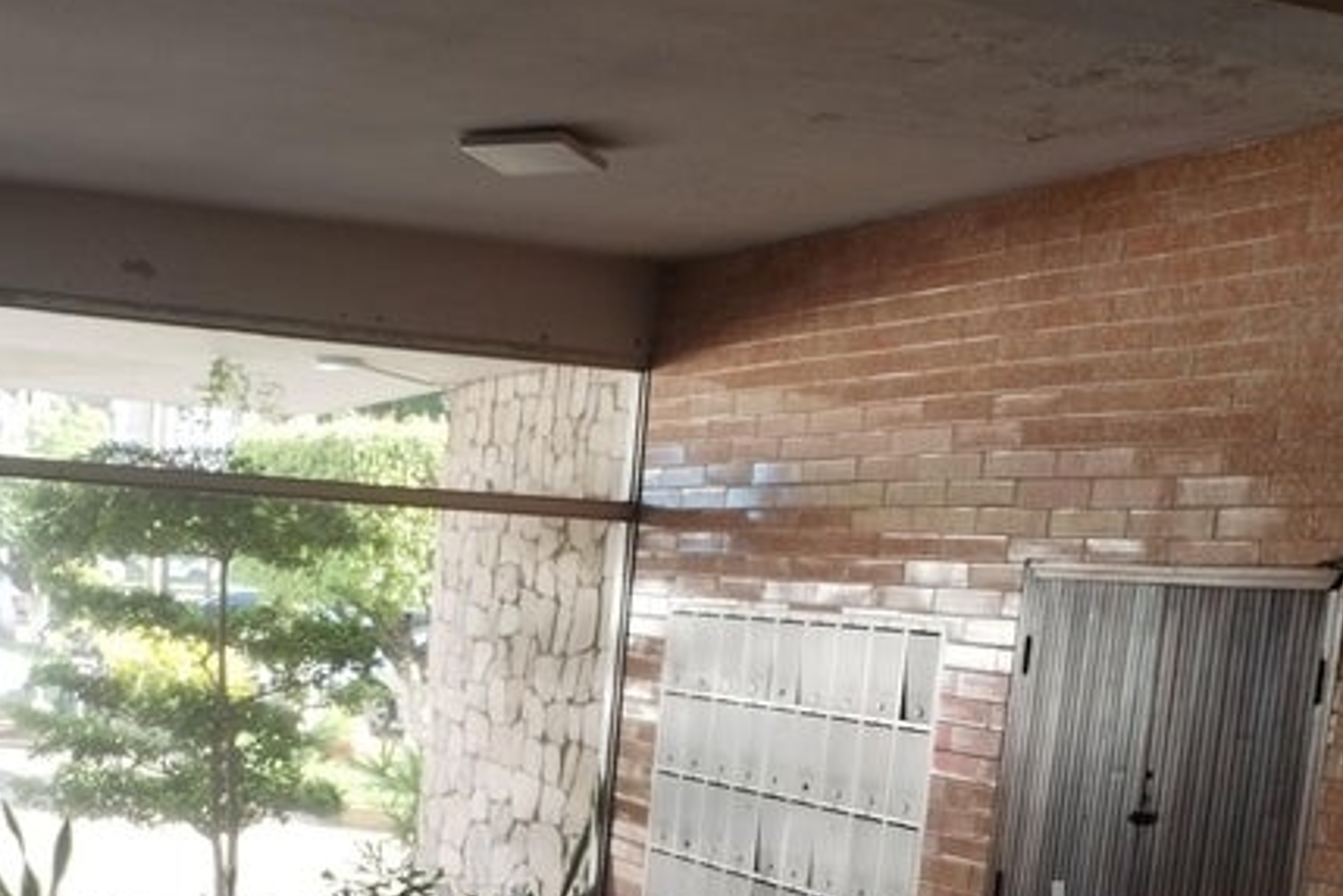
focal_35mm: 60
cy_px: 940
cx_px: 358
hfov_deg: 32.8
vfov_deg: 21.6
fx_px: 2238
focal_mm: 4.75
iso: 101
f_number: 1.8
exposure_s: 1/89.5
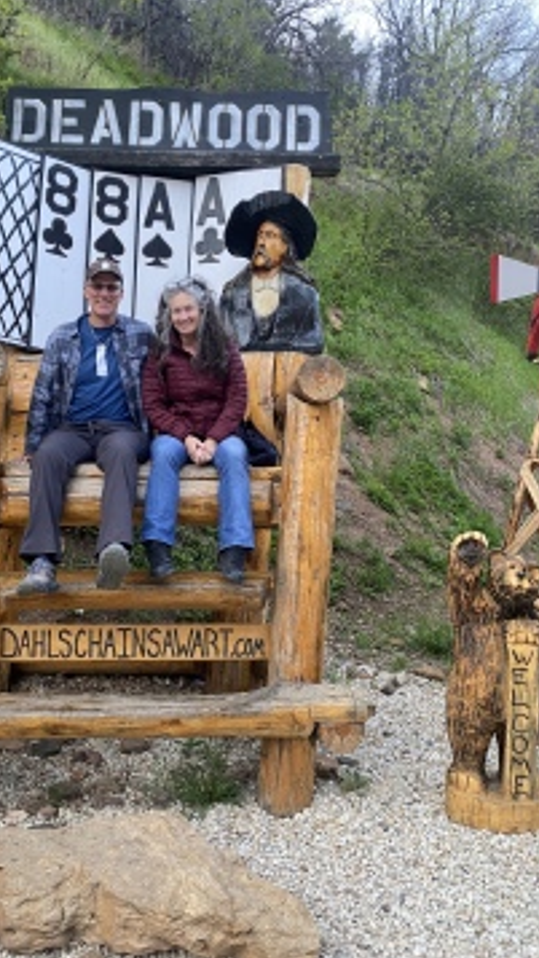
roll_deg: +0.8
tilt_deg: +0.7
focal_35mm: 29
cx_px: 193
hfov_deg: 39.9
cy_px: 478
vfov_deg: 66.1
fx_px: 736
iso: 125
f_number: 1.8
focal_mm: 4.25
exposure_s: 1/86
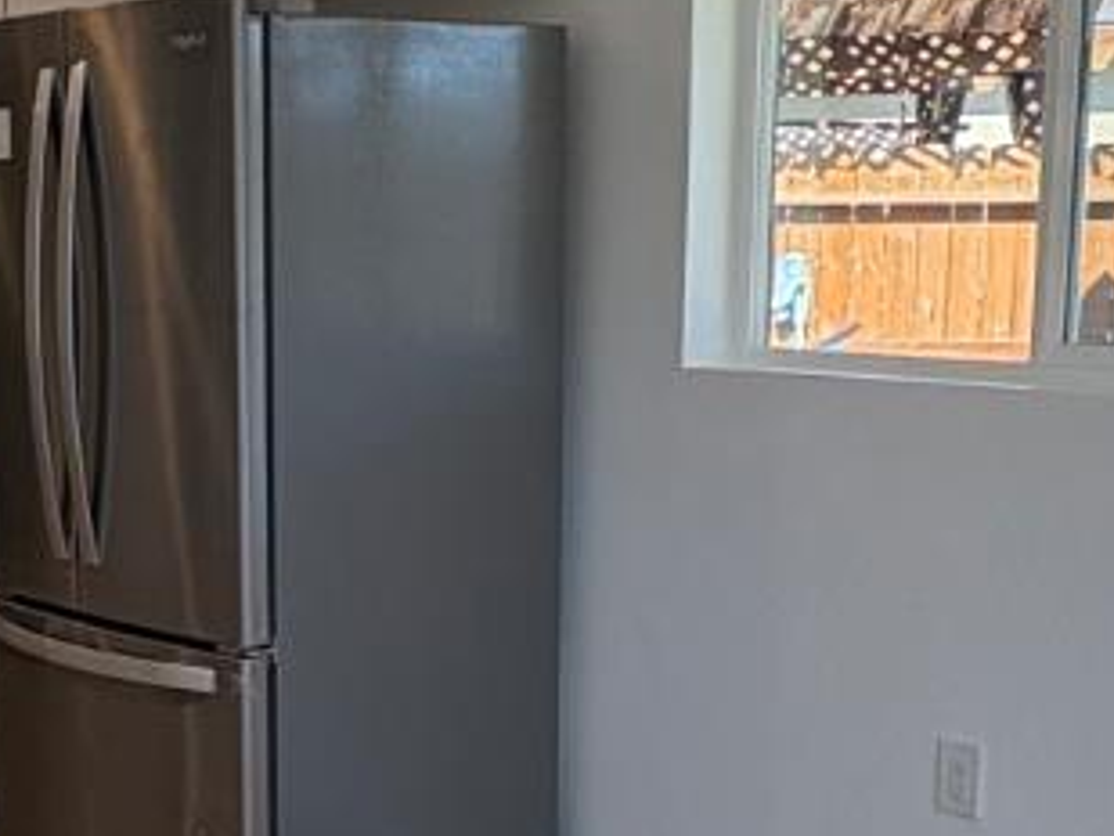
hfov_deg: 27.8
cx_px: 173
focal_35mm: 68
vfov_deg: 21.6
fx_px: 2189
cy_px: 539
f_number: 2.2
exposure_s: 1/138
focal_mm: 2.22
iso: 100
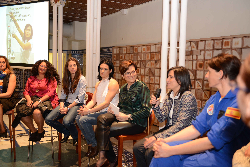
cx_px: 125
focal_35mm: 38
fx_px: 264
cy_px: 84
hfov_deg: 50.7
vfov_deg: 35.1
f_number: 2.8
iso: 1000
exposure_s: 1/50
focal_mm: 38
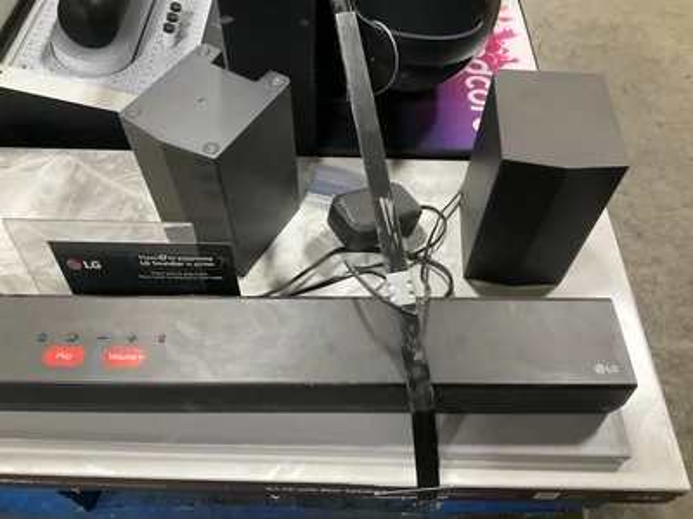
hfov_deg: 61.7
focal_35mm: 29
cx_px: 346
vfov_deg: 48.2
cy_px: 260
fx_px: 581
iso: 250
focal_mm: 3
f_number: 1.8
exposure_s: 1/40
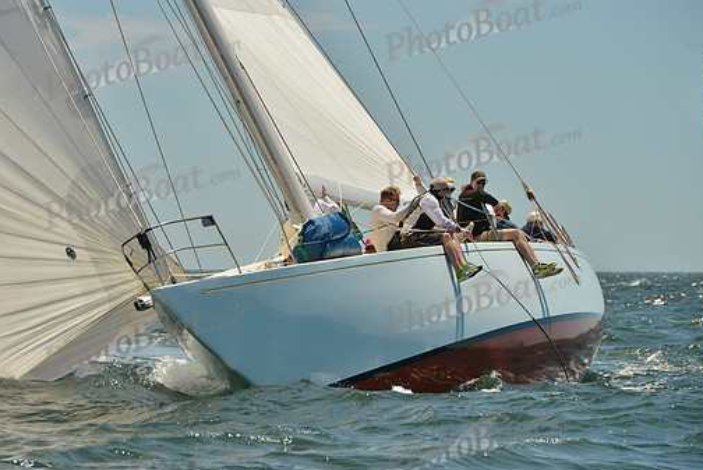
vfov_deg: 6.0
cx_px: 314
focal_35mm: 230
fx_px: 4495
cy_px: 246
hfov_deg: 8.9
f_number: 10
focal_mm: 200
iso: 280
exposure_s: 1/1600
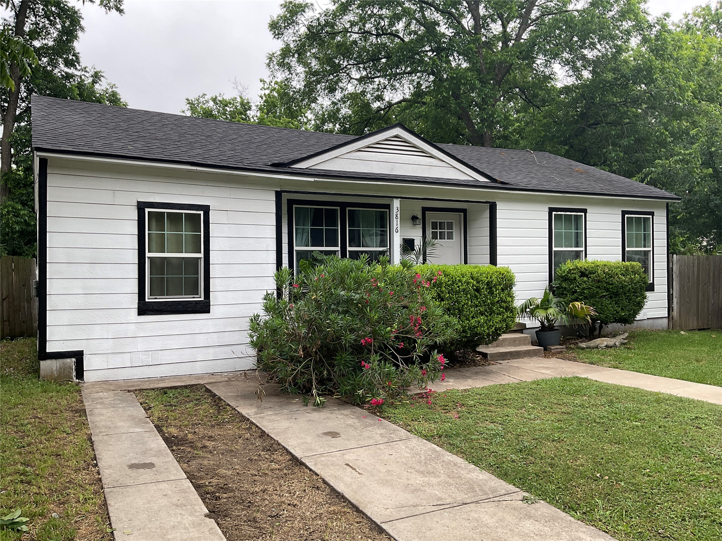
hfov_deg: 61.7
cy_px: 270
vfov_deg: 48.2
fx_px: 605
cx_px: 361
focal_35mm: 29
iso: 16
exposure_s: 1/196
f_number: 1.8
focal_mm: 3
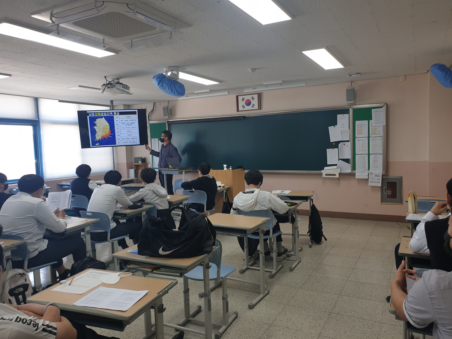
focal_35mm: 26
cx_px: 226
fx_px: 339
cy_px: 170
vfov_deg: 53.1
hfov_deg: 67.3
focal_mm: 4.3
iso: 80
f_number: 2.4
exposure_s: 1/120
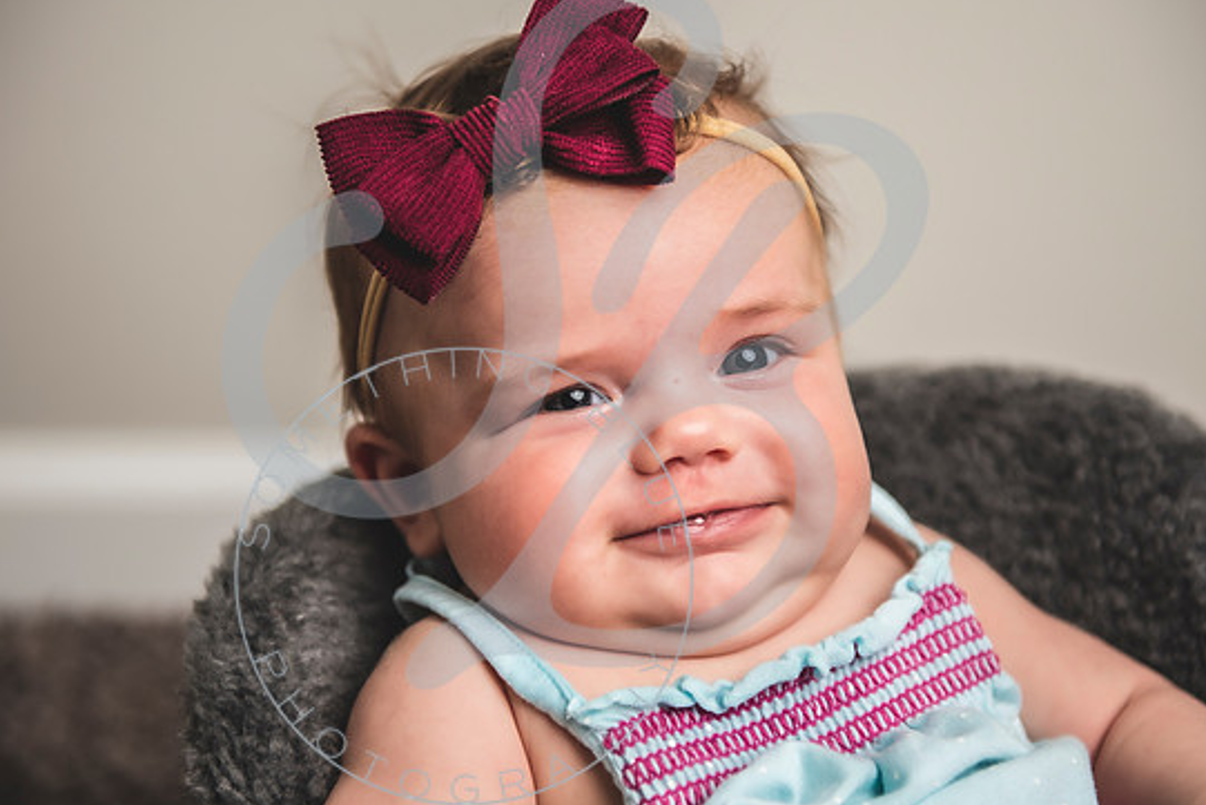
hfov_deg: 26.0
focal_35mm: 78
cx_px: 594
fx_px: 2614
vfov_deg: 17.5
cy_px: 390
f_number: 2.8
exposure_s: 1/250
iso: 100
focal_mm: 70
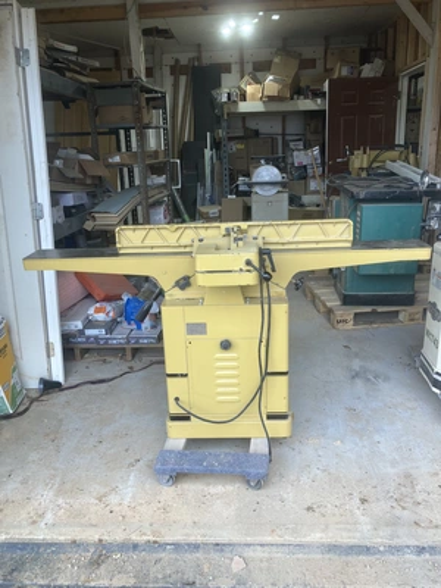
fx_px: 476
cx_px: 220
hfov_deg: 49.7
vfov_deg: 63.4
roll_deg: +1.3
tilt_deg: -17.2
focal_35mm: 28
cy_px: 294
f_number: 1.8
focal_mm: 3.99
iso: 40
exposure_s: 1/120
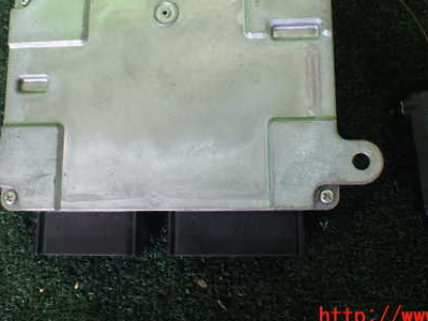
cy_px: 90
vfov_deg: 31.7
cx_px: 240
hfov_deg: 42.0
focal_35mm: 45
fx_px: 556
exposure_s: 1/125
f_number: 2.3
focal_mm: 5.4
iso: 160
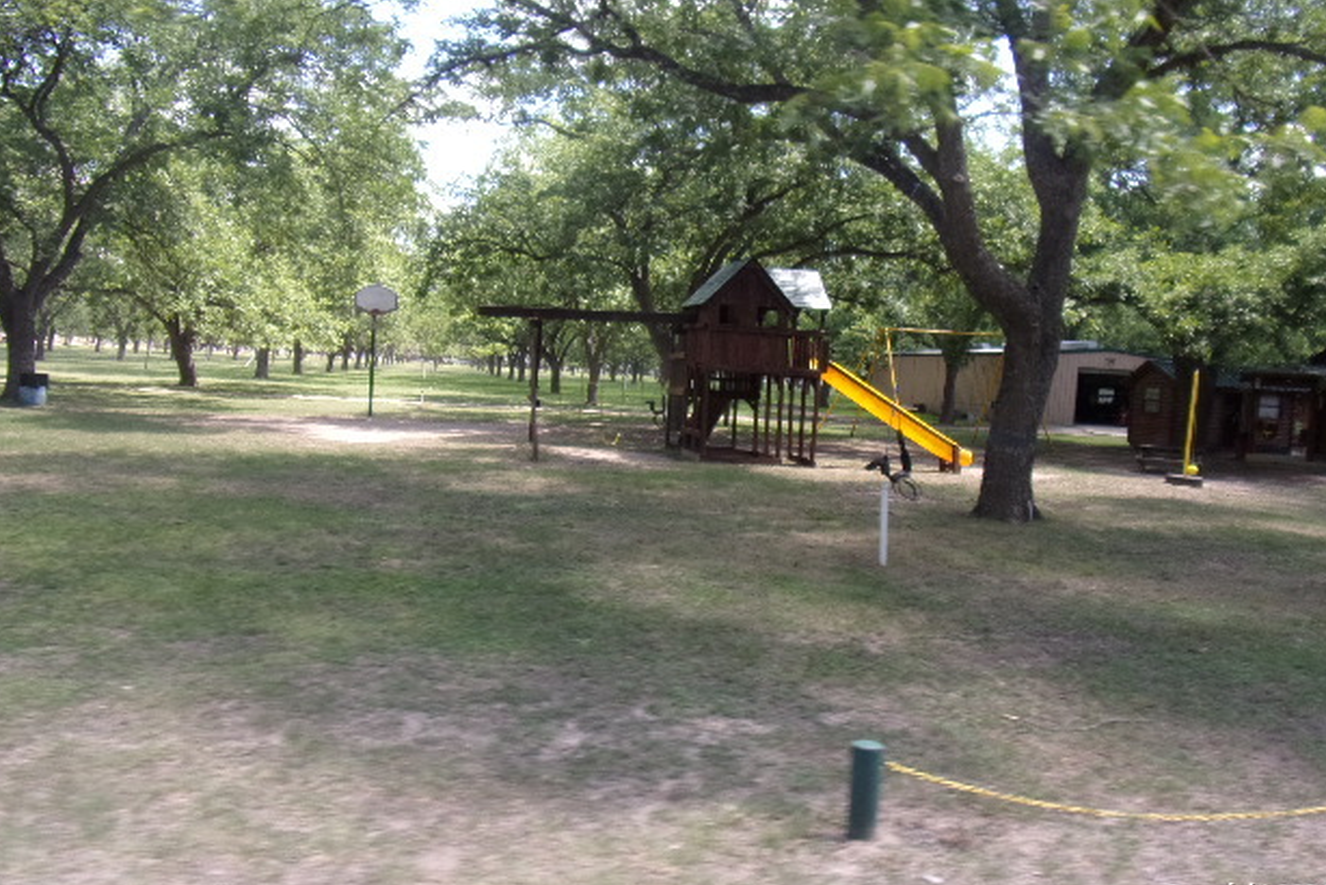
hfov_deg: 69.4
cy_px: 412
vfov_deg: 49.6
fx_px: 958
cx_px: 646
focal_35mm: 26
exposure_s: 1/200
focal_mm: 4.3
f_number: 3.3
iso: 80
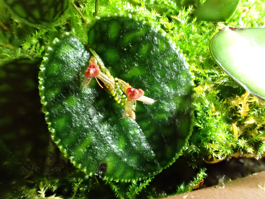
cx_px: 132
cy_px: 100
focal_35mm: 30
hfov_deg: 60.0
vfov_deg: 46.8
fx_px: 230
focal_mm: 5.4
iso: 1600
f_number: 3.2
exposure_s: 1/30
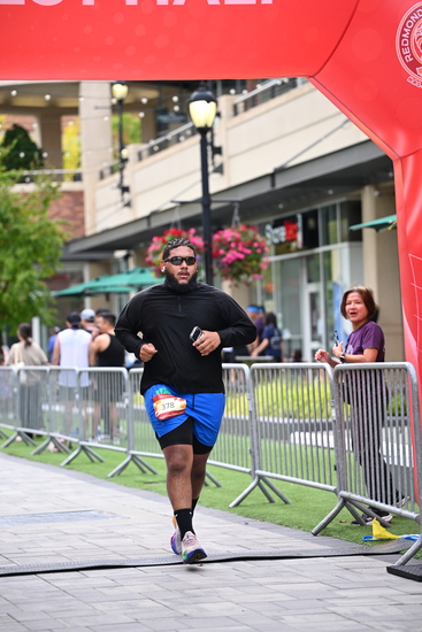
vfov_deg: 19.6
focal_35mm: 104
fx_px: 1827
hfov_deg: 13.2
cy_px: 316
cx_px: 211
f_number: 2.8
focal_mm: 104
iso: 640
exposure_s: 1/2000
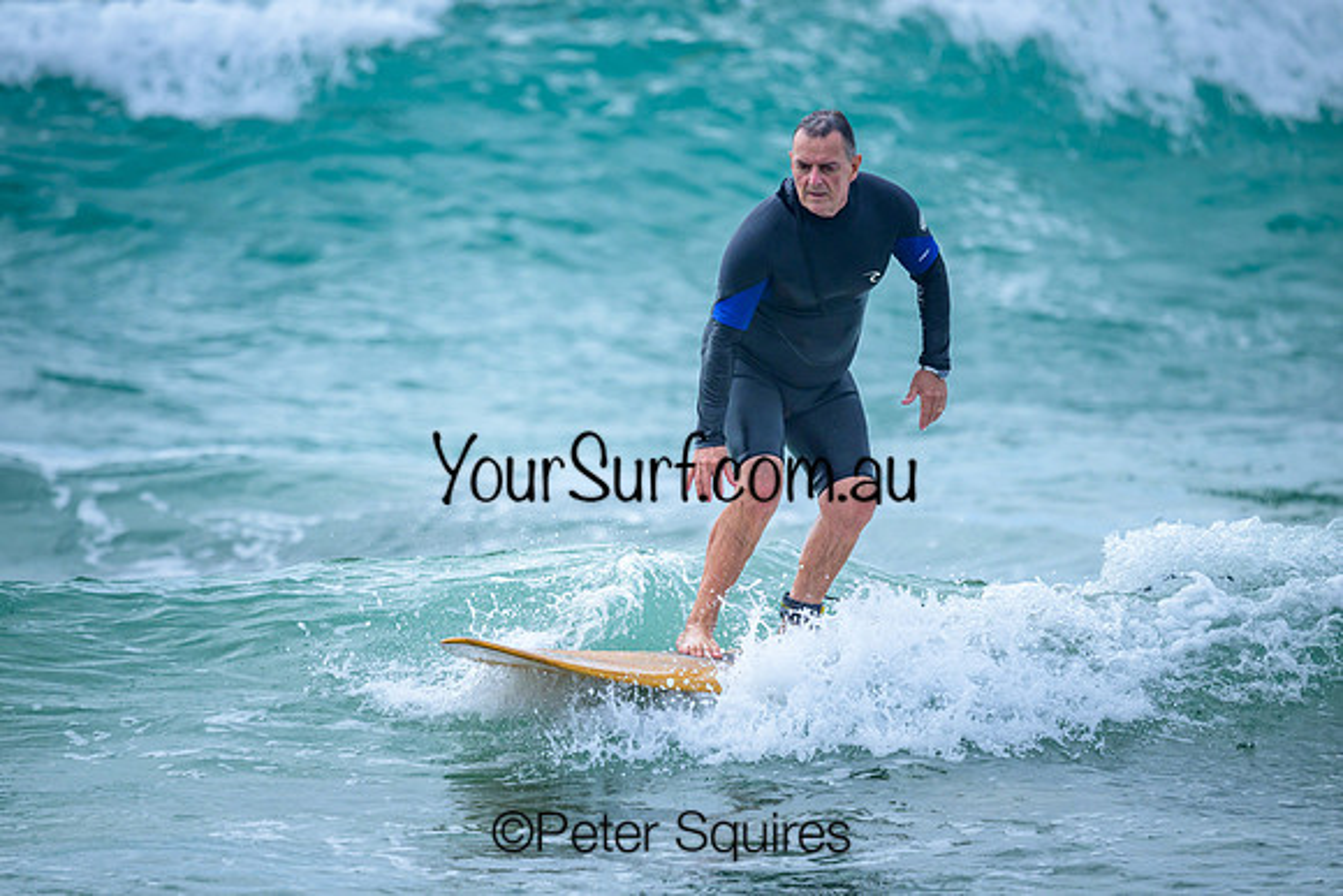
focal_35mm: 835
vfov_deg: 1.6
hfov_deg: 2.5
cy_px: 448
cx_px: 642
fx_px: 31146
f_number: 6.3
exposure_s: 1/3200
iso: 560
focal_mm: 800
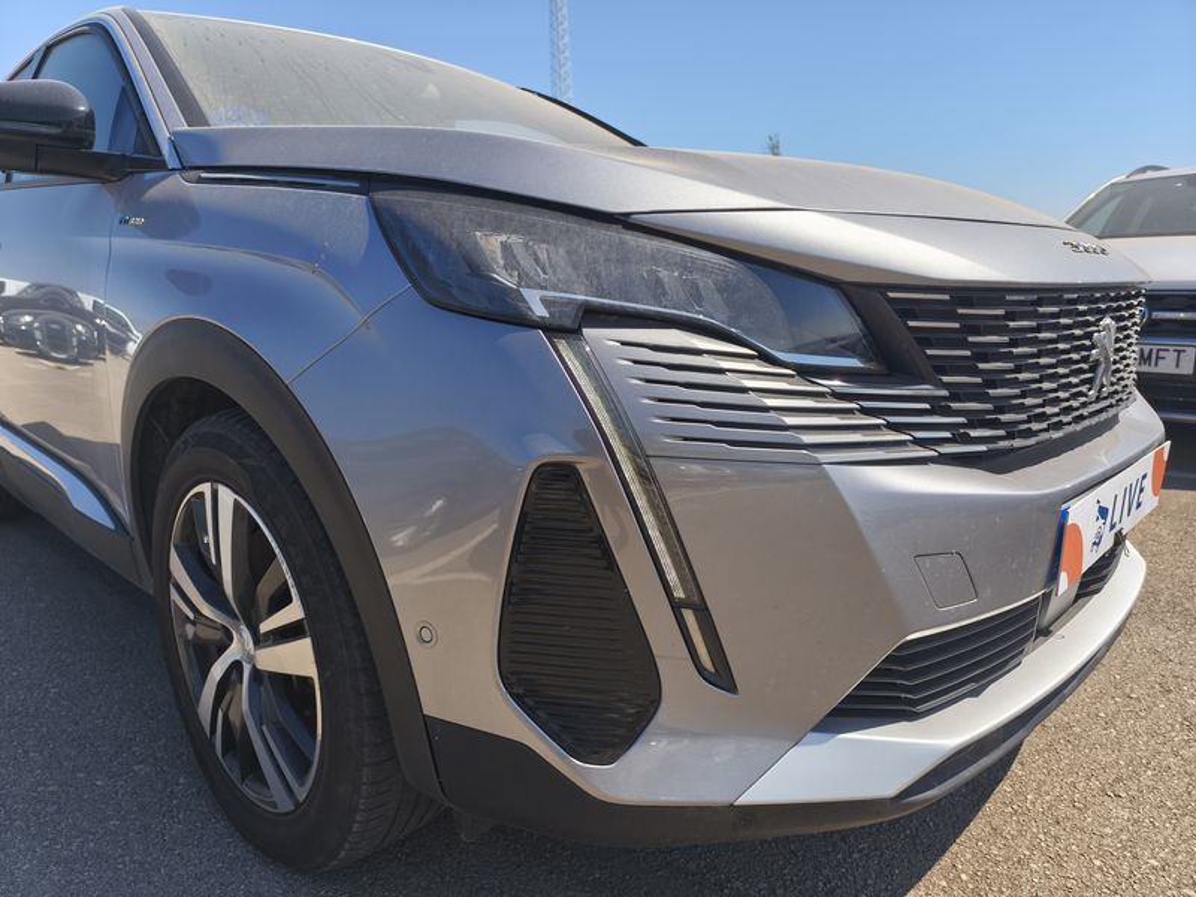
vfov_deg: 58.9
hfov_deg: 73.9
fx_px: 795
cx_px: 598
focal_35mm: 23
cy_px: 448
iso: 50
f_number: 1.65
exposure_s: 1/258
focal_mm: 6.14
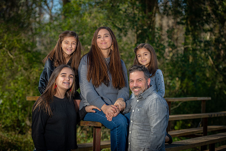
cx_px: 113
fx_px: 627
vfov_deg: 13.7
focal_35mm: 100
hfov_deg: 20.4
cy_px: 76
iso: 50
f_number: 3.5
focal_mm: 100
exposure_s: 1/250
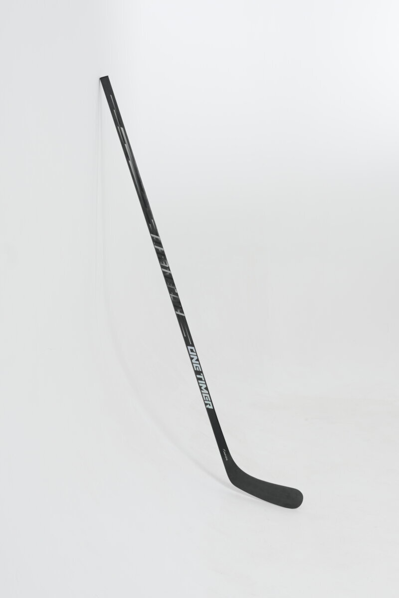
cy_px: 299
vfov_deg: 41.1
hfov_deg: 28.1
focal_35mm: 48
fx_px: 798
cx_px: 200
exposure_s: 1/160
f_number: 6.3
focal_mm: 32
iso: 100
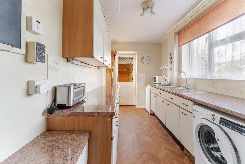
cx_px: 122
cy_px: 82
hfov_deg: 104.2
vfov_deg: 81.2
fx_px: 95
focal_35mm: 14
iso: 200
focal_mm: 14
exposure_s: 1/400
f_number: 9
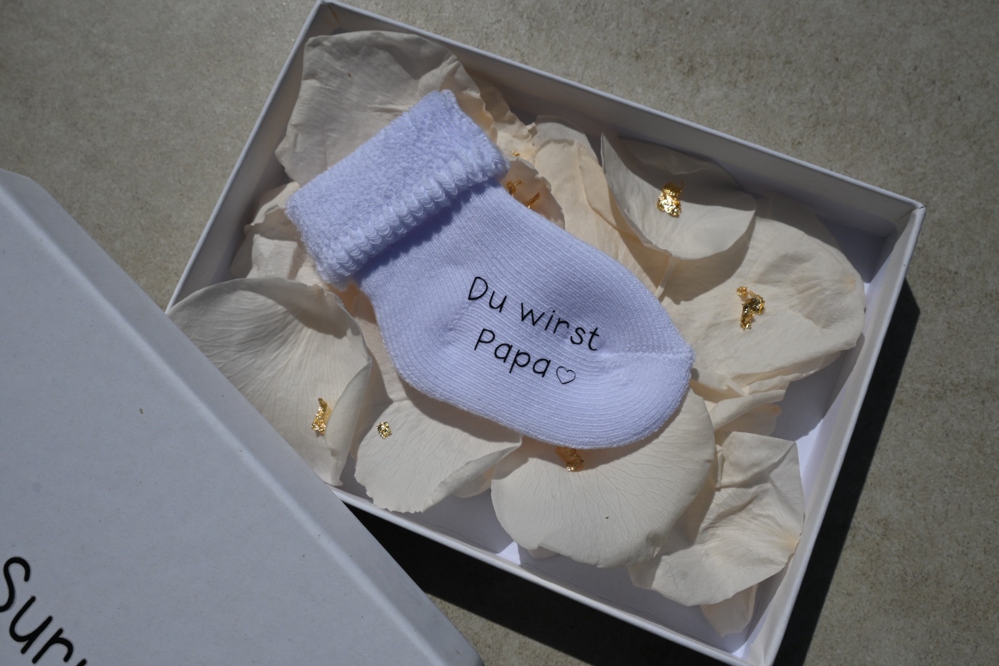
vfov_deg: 41.7
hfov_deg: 59.5
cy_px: 333
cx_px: 500
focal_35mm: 32
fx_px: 874
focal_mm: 21
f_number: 11
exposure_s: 1/1000
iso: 100
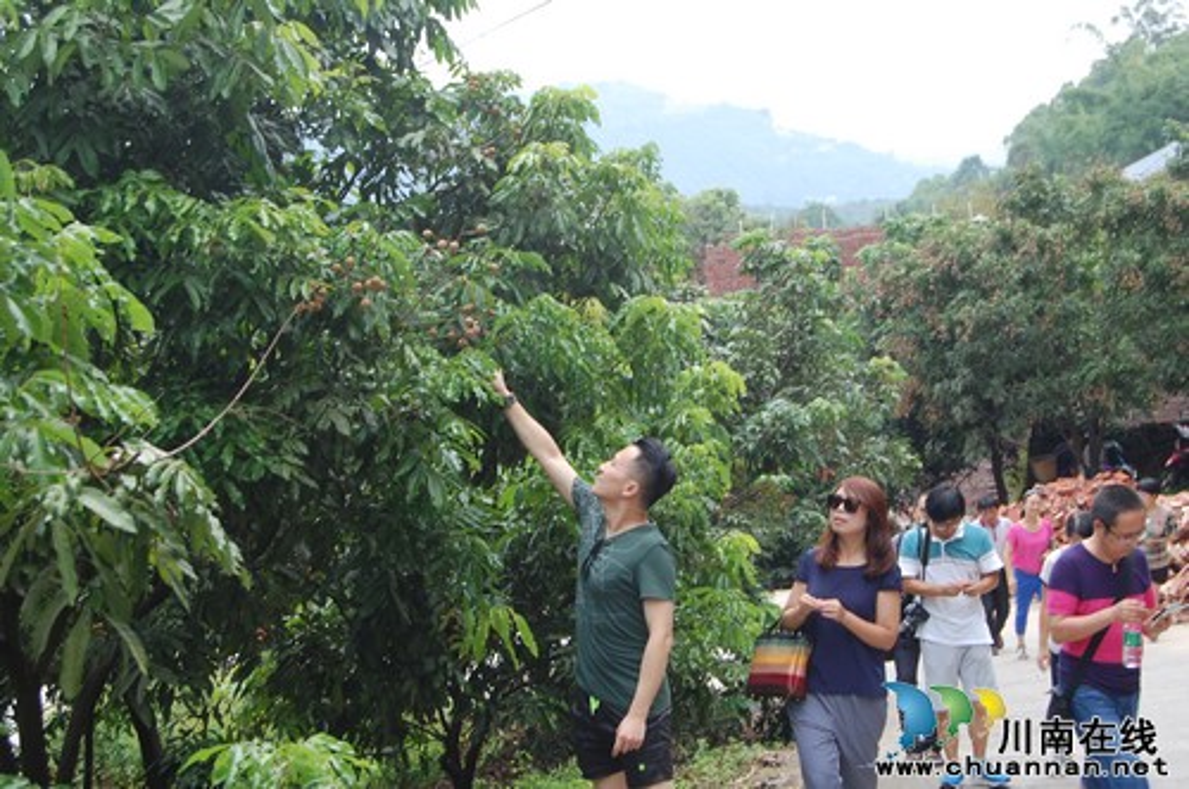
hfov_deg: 33.4
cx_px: 594
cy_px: 394
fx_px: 1979
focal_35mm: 60
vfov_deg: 22.6
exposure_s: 1/100
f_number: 8
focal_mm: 40
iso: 200
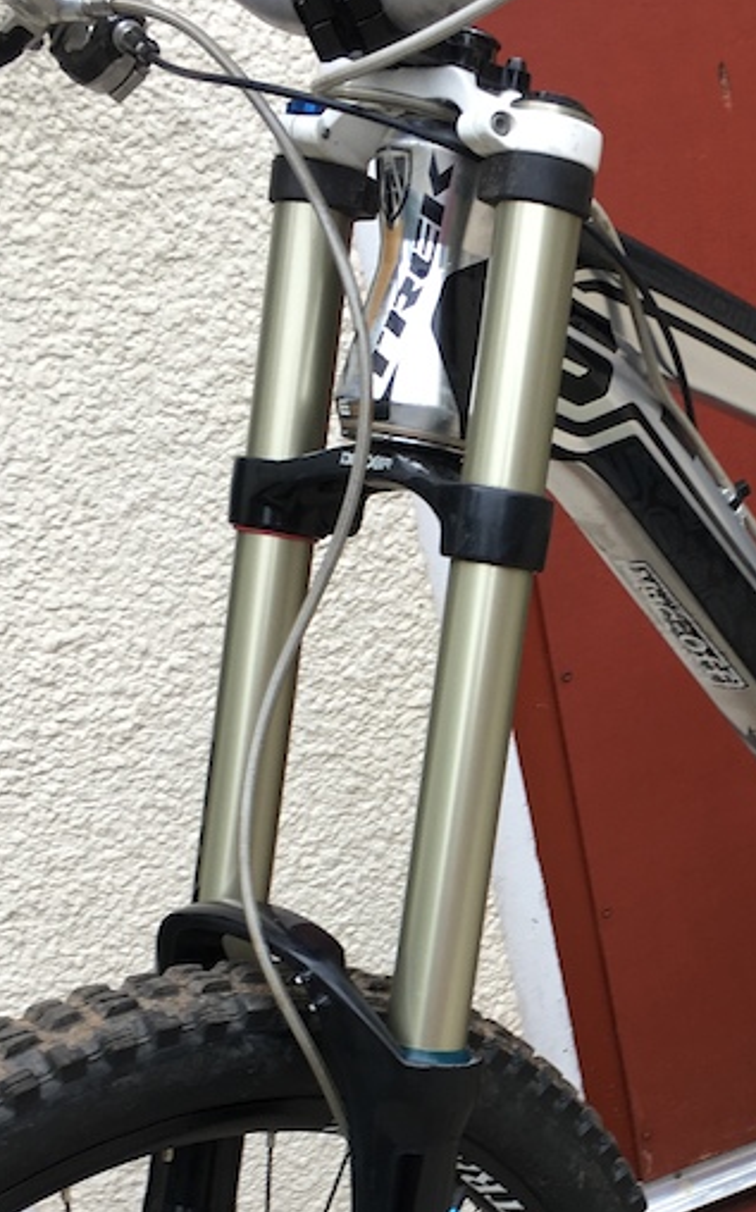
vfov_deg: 32.3
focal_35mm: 62
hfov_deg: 20.2
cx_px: 770
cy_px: 921
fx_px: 2046
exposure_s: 1/100
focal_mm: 4.15
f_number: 2.2
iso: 25
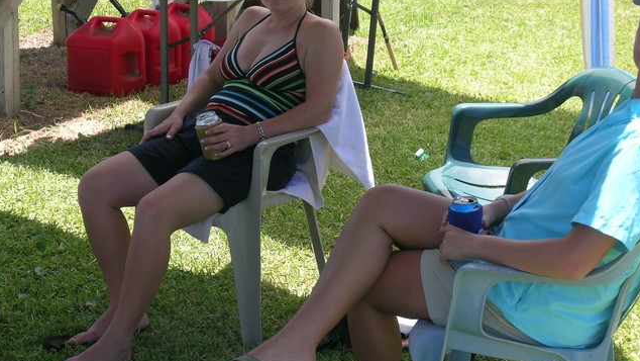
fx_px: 1307
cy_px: 125
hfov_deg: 27.5
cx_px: 320
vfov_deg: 15.7
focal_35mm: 77
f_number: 6.2
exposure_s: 1/109
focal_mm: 14.5
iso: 50
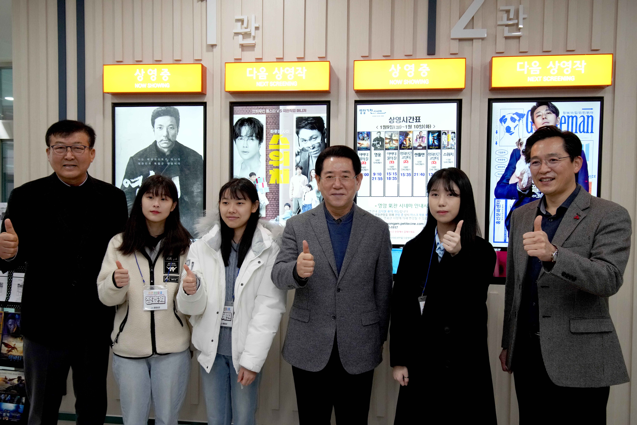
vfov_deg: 42.3
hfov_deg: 60.3
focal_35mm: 31
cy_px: 212
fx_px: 548
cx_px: 318
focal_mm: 31
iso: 3200
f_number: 8
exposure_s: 1/200
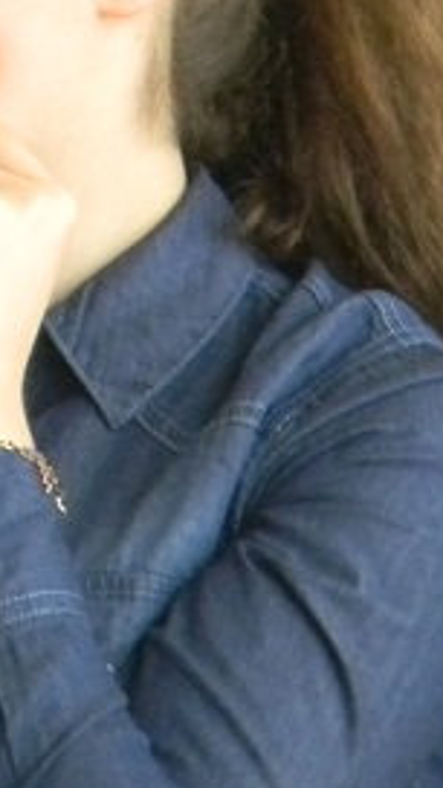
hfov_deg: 2.0
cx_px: -715
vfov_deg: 3.6
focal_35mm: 592
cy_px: -35
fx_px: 12363
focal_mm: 26.8
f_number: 5
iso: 400
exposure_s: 1/25.2
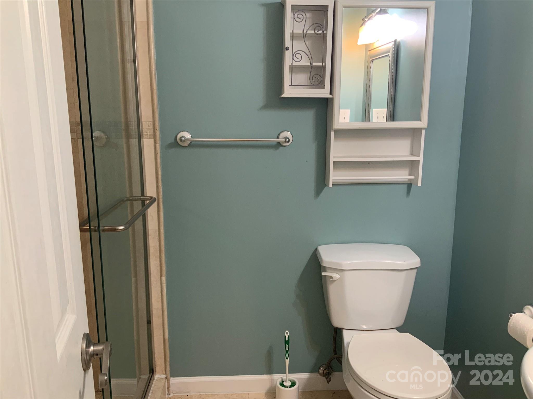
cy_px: 200
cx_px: 266
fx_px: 447
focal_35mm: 29
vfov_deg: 48.2
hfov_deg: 61.7
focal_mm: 3
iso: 100
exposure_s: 1/60
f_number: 1.8
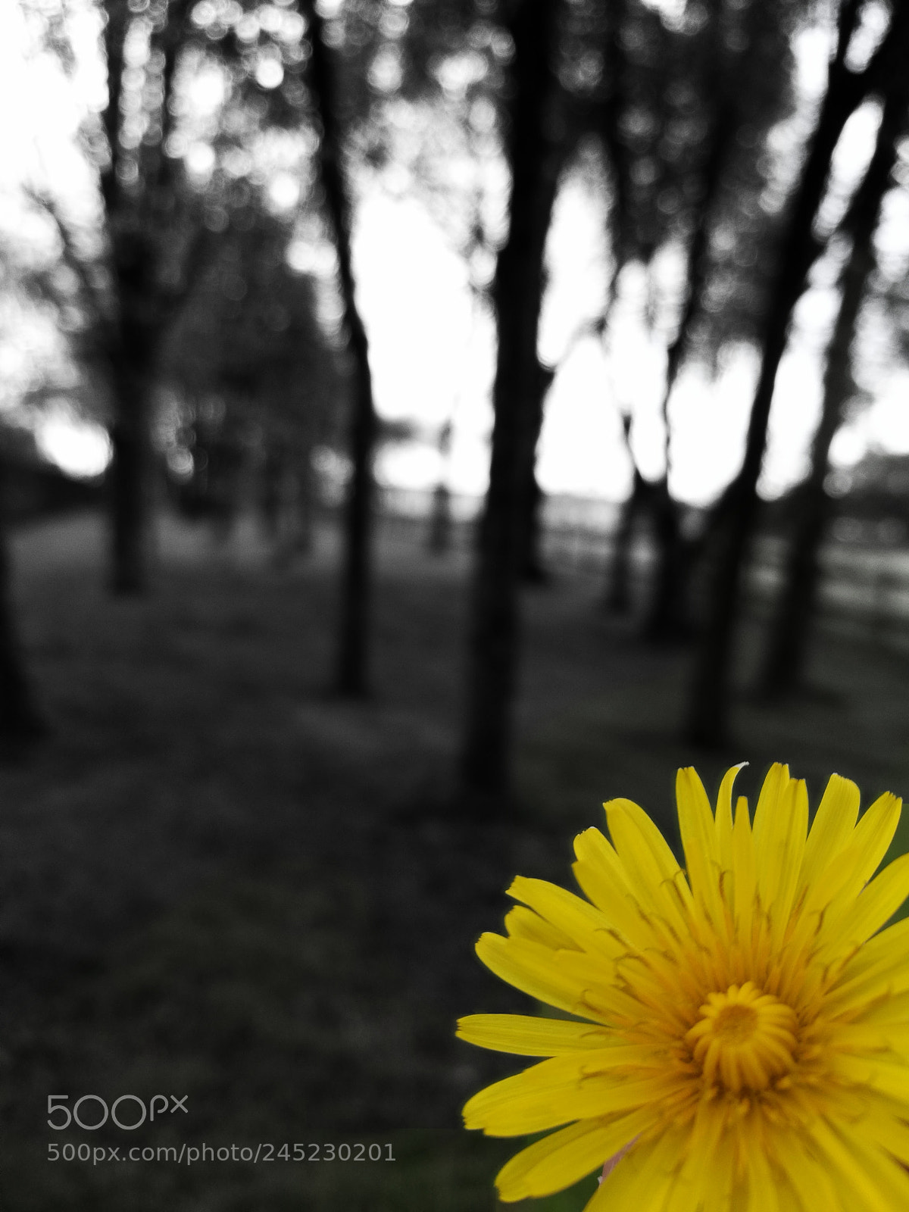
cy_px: 606
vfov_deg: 65.3
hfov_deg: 51.4
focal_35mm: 27
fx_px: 945
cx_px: 454
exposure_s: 1/194
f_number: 16
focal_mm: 4.5
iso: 50
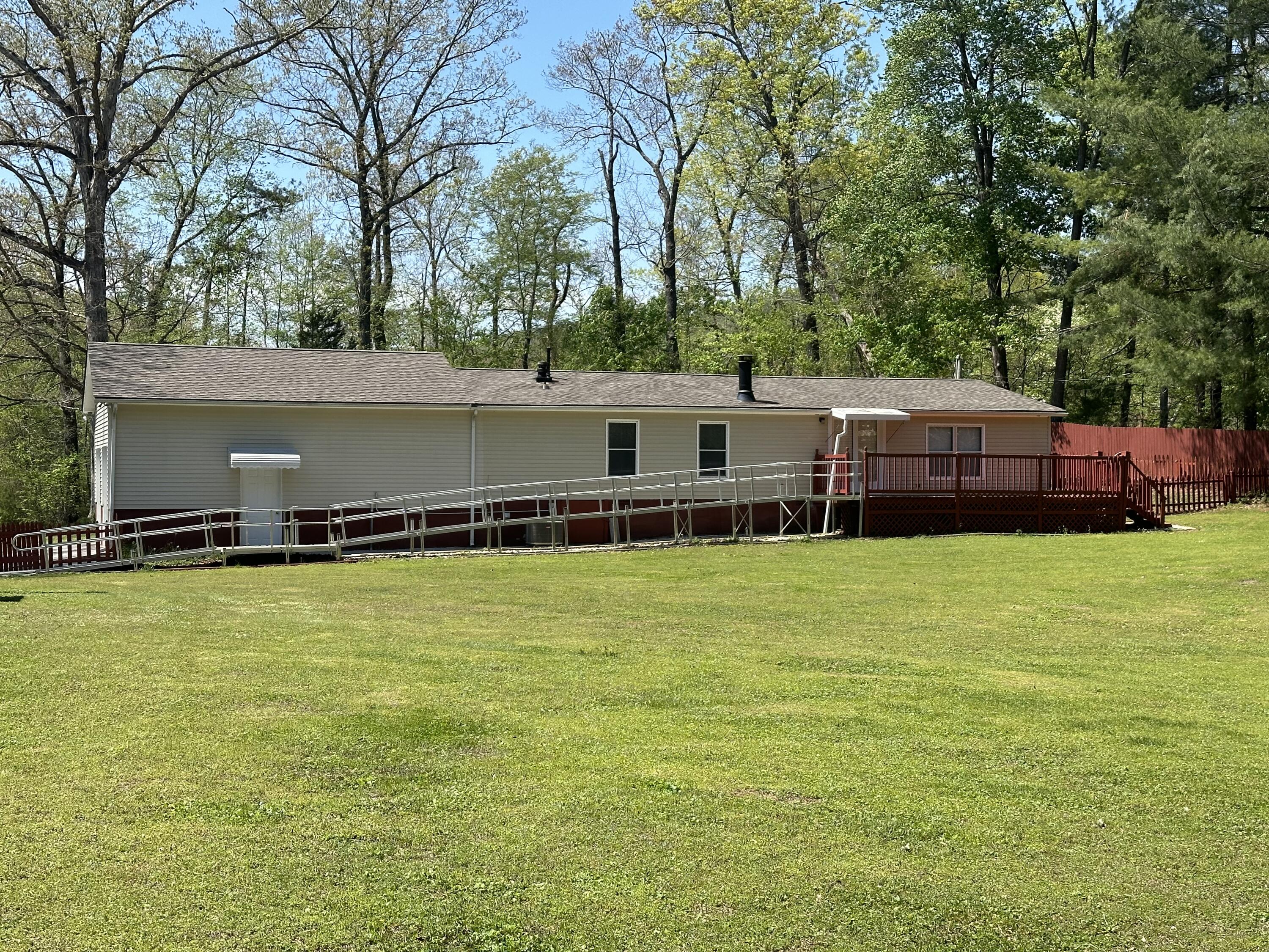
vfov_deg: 30.3
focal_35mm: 48
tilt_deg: -0.2
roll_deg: +0.0
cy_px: 476
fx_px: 1760
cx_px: 634
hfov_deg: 39.7
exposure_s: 1/2532
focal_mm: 6.86
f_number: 1.78
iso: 64
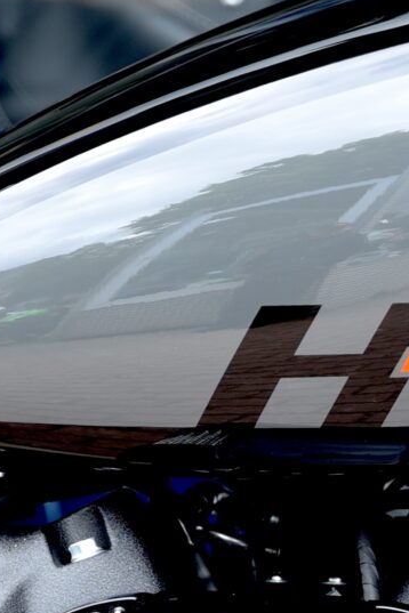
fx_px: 5691
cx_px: 692
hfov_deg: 4.1
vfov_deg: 6.1
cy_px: 776
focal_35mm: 334
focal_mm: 70
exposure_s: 1/60
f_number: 3.2
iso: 100
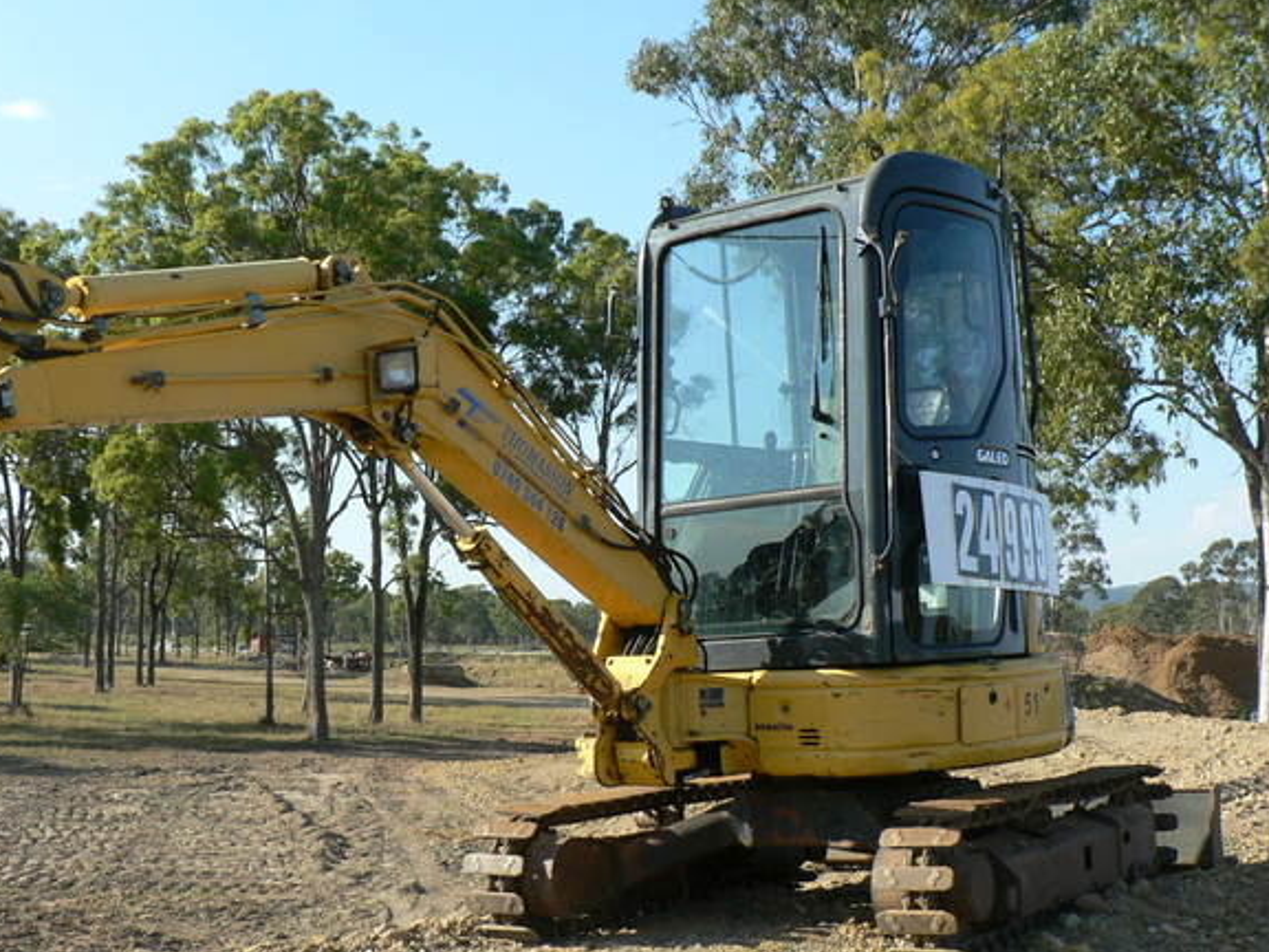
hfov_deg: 38.1
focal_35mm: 50
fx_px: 1833
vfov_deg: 29.1
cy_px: 502
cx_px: 549
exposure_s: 1/320
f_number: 4
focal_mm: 6
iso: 80
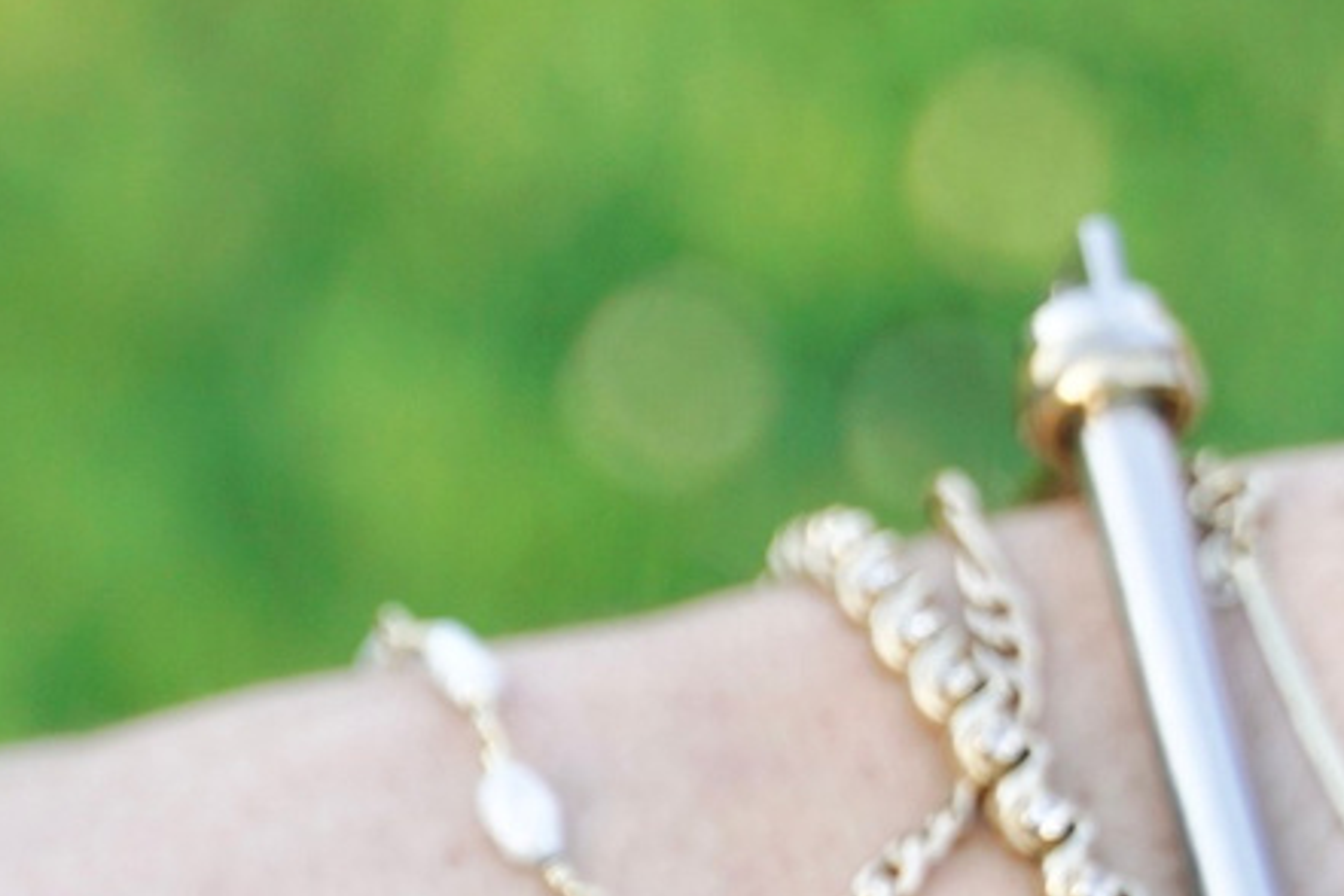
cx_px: -628
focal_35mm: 232
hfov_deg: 8.7
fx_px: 8661
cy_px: 1109
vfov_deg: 5.9
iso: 100
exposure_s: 1/200
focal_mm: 40
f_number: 2.8
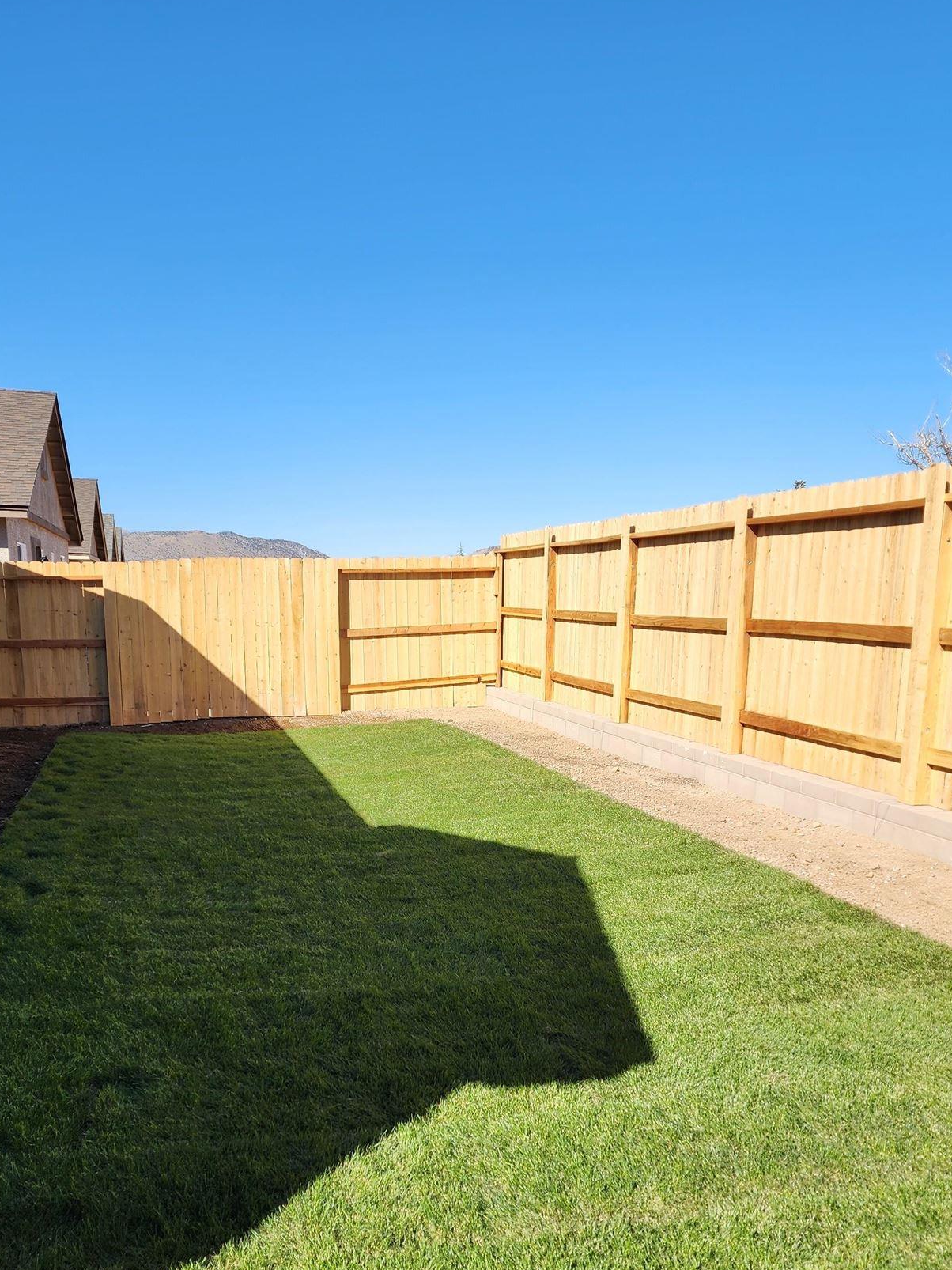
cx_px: 450
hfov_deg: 42.9
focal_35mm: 33
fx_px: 1210
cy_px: 837
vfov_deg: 54.3
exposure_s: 1/825
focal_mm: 6.4
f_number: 1.8
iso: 12
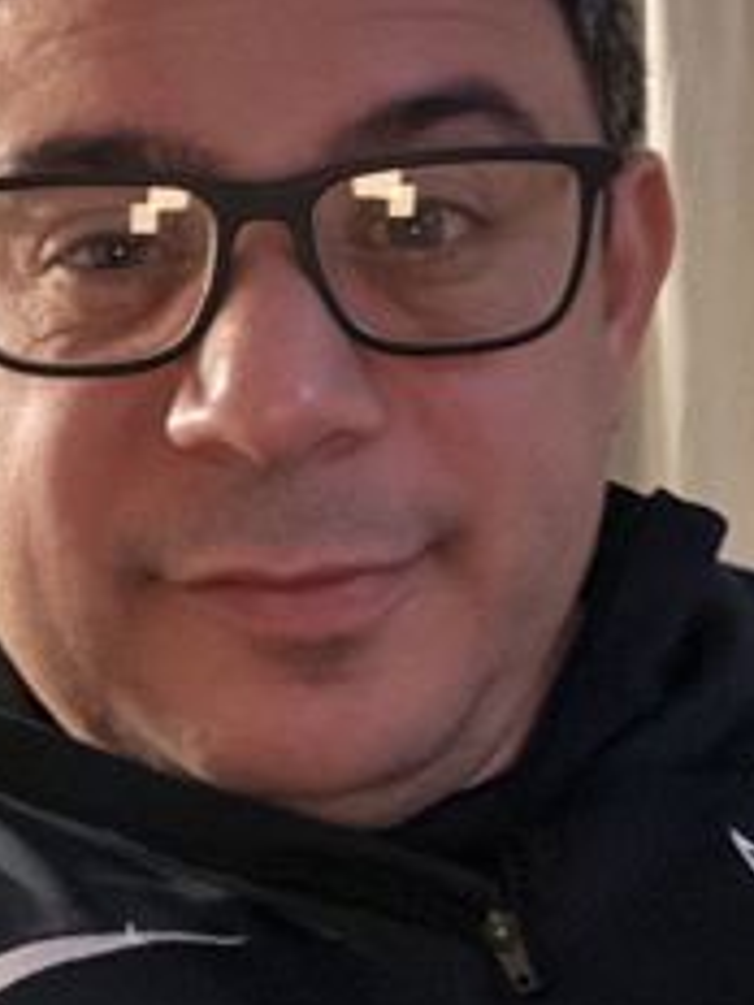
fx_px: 2207
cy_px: 362
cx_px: 303
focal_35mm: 76
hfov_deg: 19.4
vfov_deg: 25.6
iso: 1600
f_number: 1.9
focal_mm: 2.69
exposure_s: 1/15
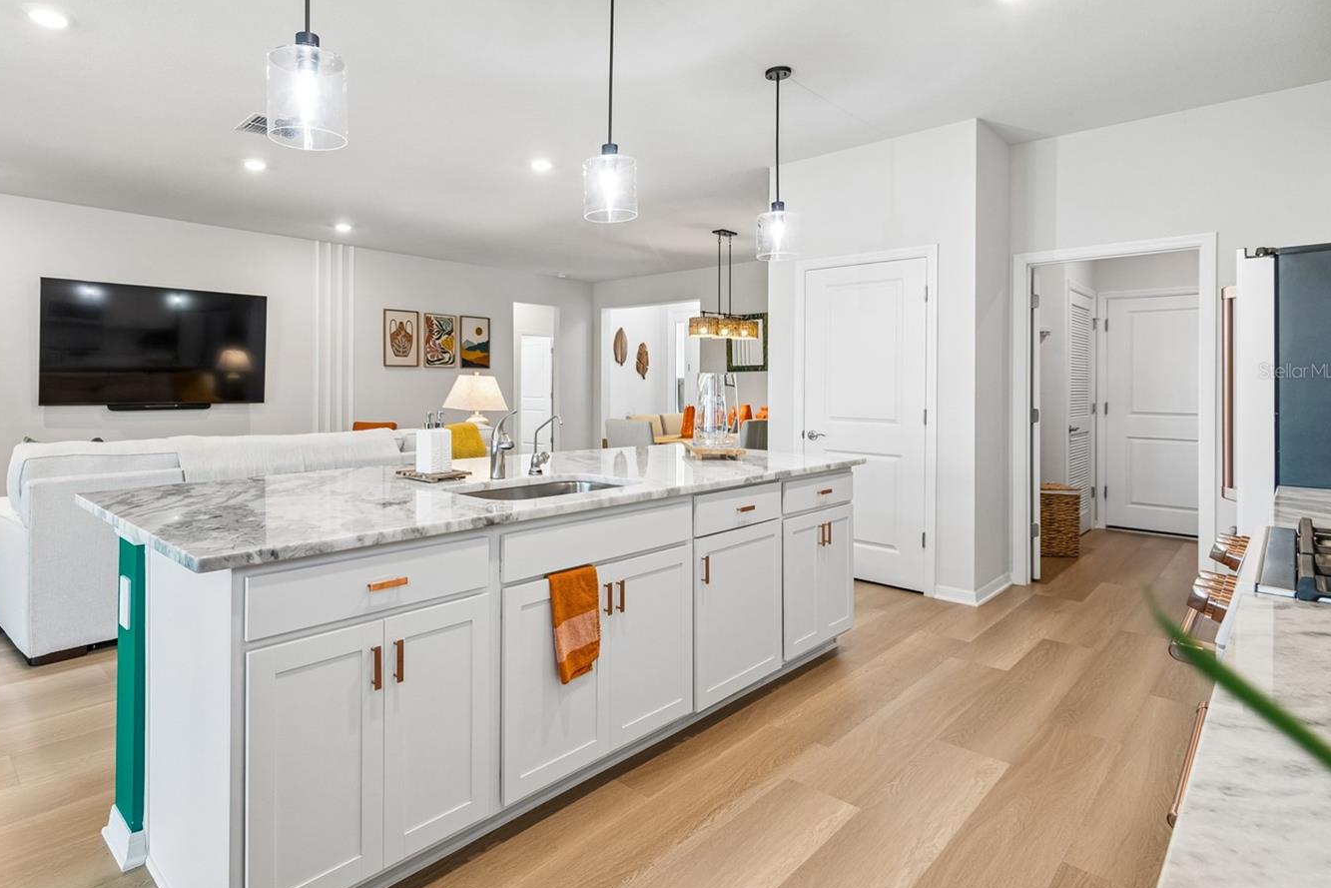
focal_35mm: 18
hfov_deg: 89.1
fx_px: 666
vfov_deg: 67.0
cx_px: 549
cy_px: 371
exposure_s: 1/5
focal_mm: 10
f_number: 7.1
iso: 100
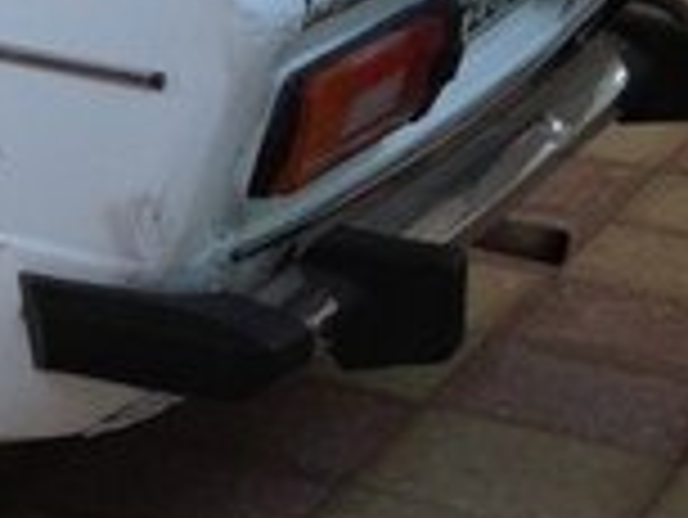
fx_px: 2824
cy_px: 106
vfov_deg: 10.4
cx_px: -728
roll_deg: +0.1
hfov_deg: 12.2
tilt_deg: -16.0
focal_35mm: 142
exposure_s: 1/40
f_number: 2.4
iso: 50
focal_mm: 4.12
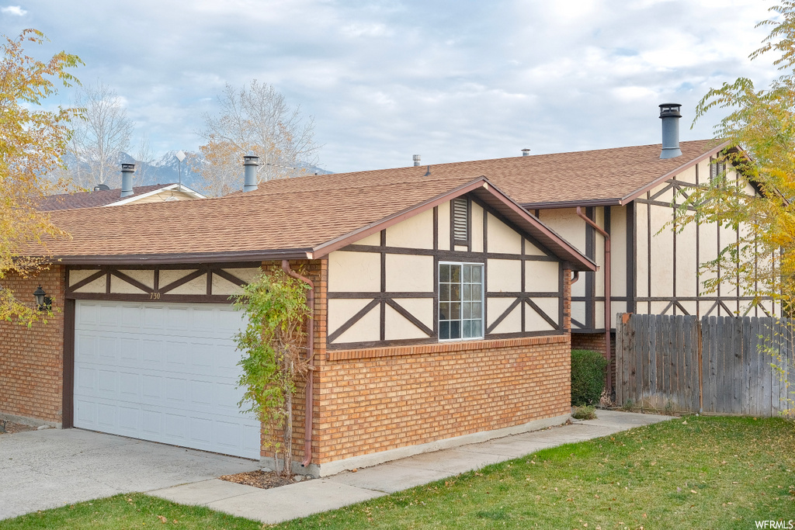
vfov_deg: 32.6
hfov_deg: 47.4
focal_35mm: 41
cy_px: 265
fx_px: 905
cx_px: 398
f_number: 5
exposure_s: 1/220
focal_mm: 27
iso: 640
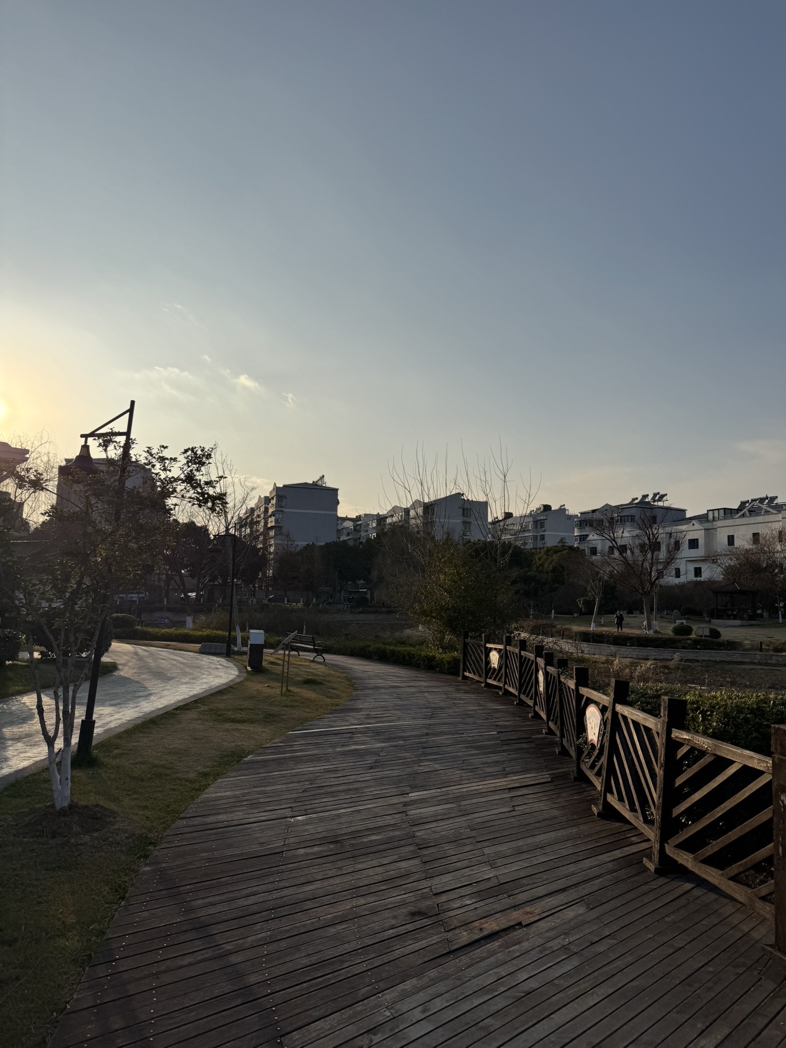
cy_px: 524
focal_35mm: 24
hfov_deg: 56.8
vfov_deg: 71.6
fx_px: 727
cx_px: 393
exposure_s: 1/10417
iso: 80
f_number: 1.78
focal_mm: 6.76
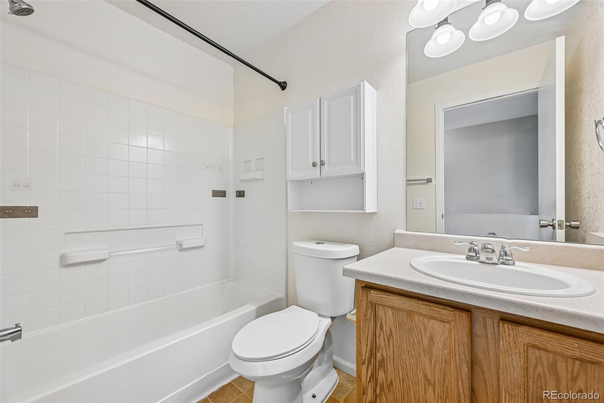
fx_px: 235
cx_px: 302
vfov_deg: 81.2
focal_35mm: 14
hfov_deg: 104.3
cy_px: 202
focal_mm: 14
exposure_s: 1/10
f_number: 9
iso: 400
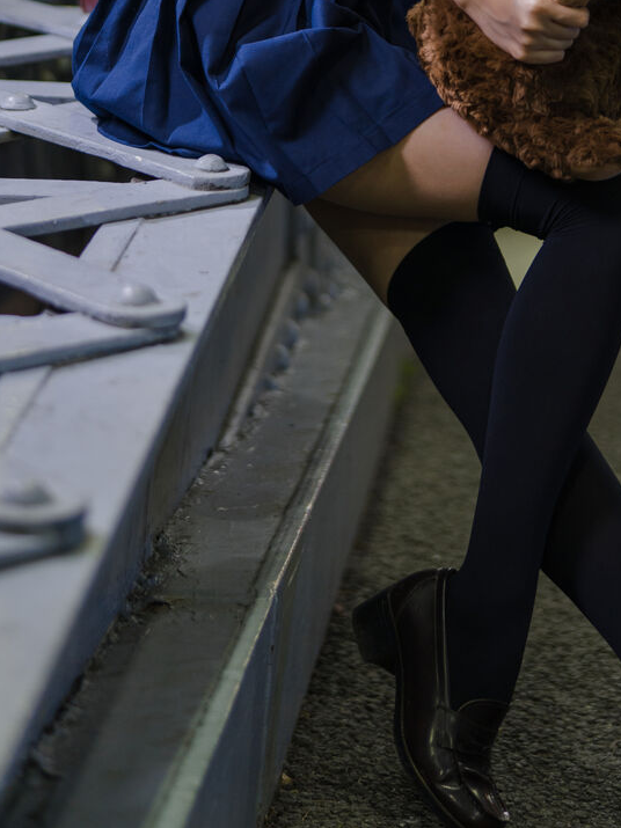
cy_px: -148
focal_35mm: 121
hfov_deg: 12.2
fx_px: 2895
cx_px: 414
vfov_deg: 15.7
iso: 200
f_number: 1.6
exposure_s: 1/125
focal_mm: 50
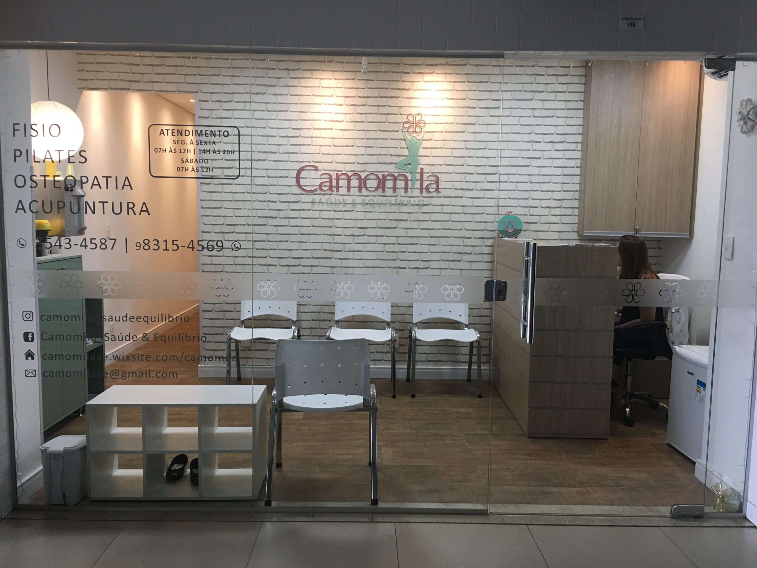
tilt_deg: -6.6
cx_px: 378
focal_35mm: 29
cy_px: 284
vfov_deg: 48.2
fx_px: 634
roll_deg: -1.2
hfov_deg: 61.7
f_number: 2.2
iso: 40
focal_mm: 4.15
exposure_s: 1/30
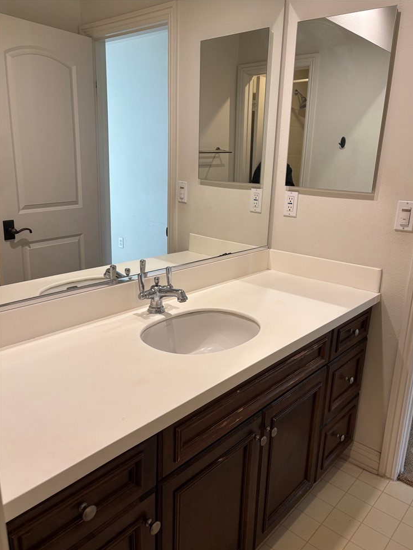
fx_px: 429
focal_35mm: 27
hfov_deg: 51.4
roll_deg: -3.3
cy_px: 284
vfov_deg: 65.3
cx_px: 212
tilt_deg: -16.3
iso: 160
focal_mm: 5.96
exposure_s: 1/60
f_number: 1.6
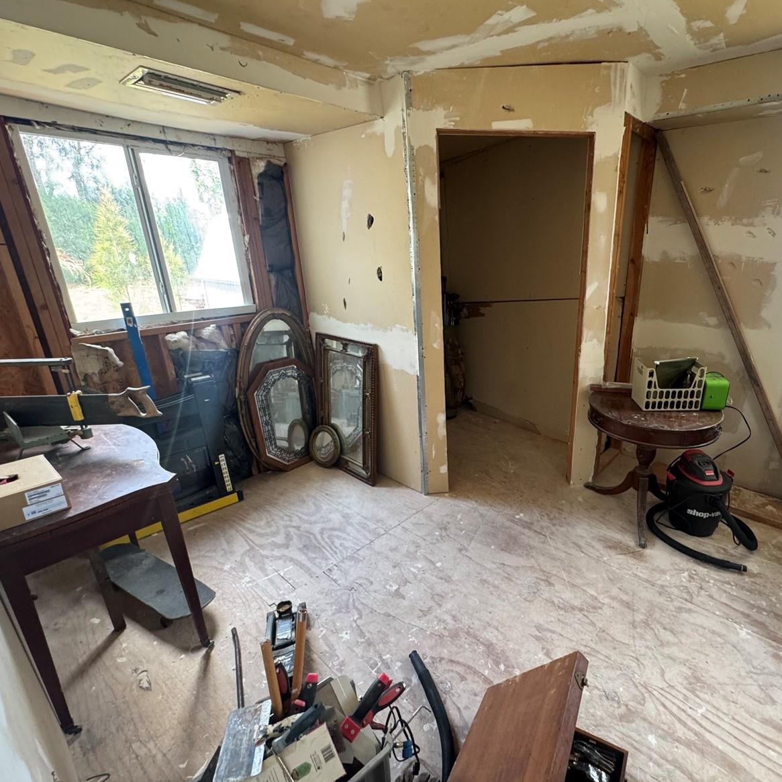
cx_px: 483
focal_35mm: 17
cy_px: 387
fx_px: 434
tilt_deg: -21.1
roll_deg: +0.4
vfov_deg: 84.0
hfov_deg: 82.6
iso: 200
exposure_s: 1/99
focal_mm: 2.22
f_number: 2.2
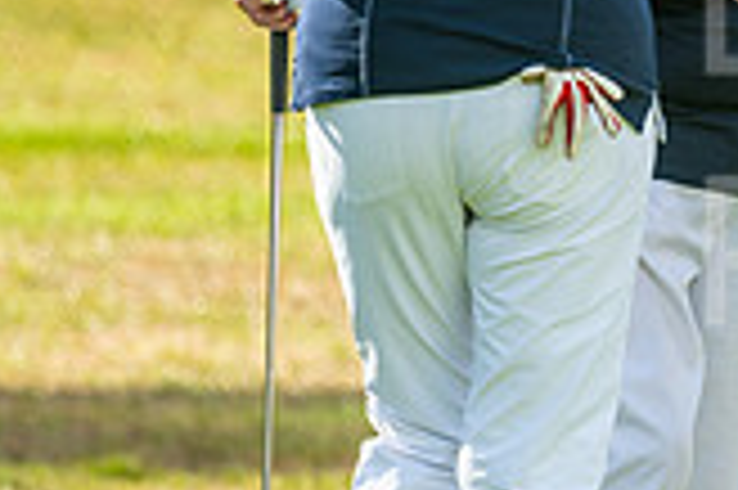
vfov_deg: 0.9
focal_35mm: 1592
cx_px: 1287
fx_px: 32603
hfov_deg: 1.3
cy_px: 43
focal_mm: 300
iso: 100
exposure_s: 1/400
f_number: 4
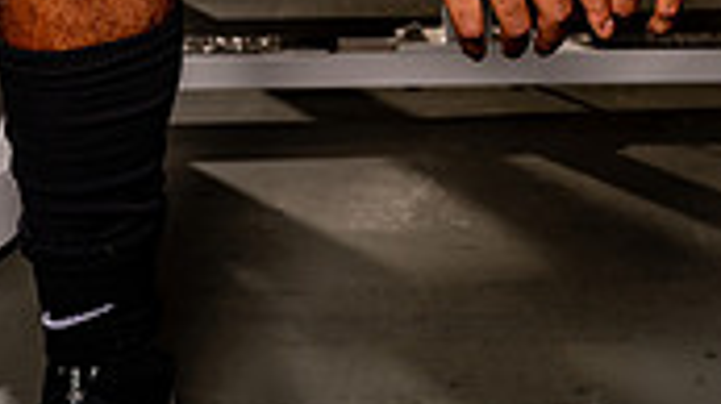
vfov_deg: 10.8
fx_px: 1872
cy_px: -496
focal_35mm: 98
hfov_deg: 21.7
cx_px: 508
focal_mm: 36
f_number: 5.6
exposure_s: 1/320
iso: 100
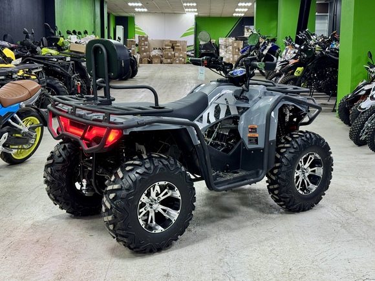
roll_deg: -0.1
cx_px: 188
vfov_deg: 30.3
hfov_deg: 39.7
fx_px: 520
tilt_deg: -7.6
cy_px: 140
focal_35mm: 48
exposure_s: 1/57
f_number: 1.78
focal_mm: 6.76
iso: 200
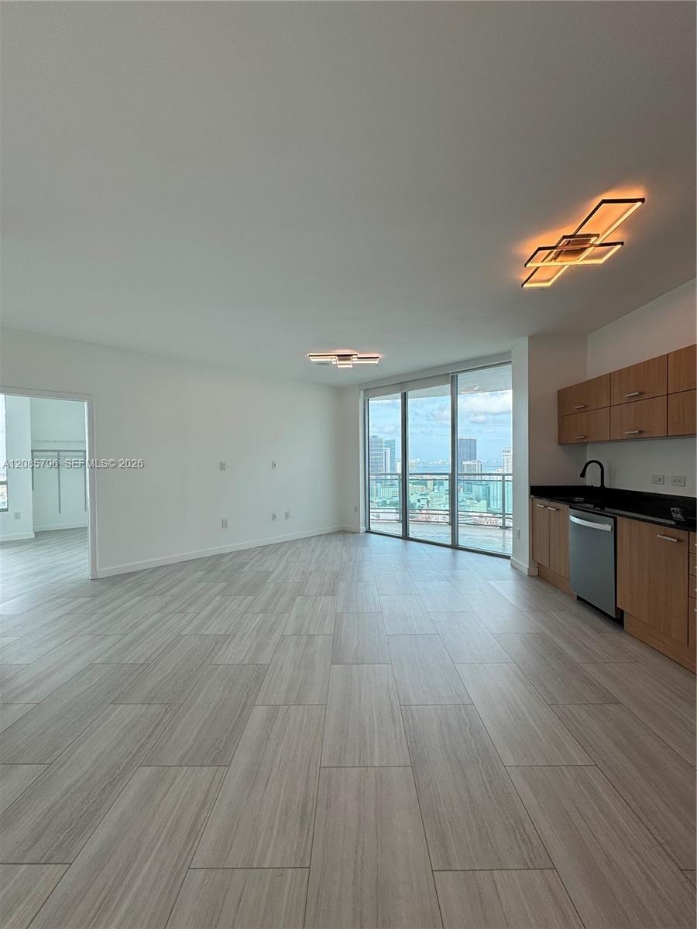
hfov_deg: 85.7
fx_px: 376
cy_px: 464
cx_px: 348
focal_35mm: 14
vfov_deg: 102.1
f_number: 2.2
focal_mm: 2.22
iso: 40
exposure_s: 1/244
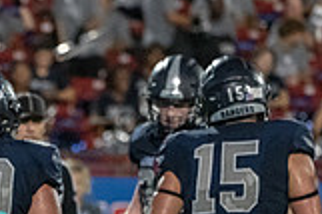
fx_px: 8158
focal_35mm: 913
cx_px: -92
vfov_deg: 1.5
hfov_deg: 2.3
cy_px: 307
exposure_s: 1/1000
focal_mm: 253
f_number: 5.6
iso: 10000
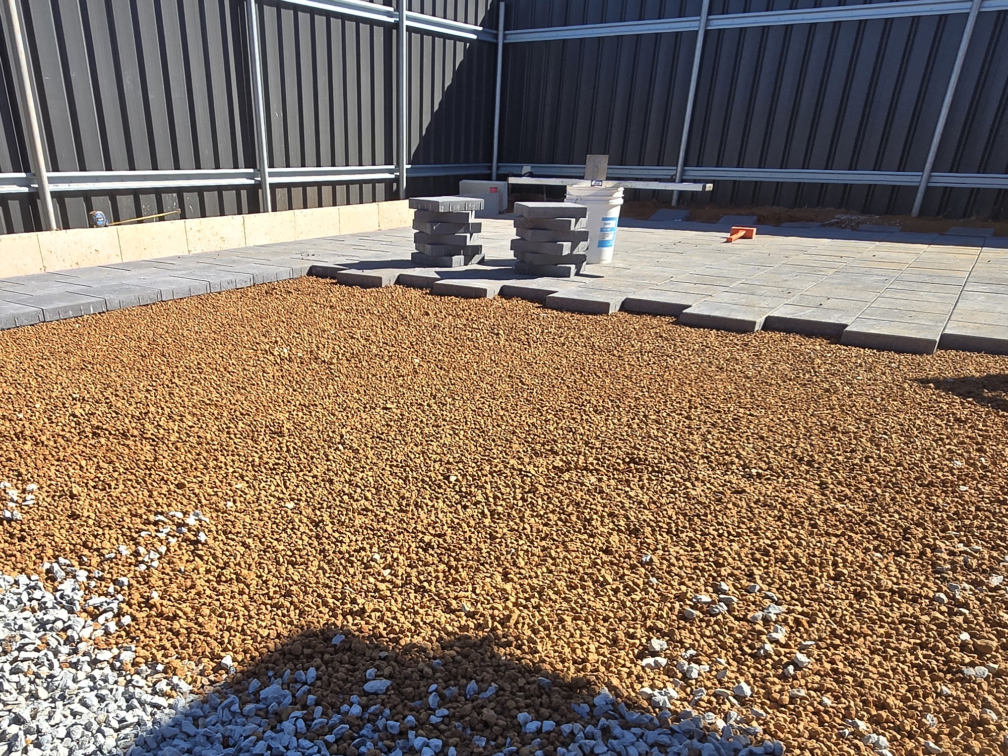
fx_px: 757
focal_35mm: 26
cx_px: 392
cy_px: 566
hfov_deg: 66.5
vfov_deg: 50.9
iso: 25
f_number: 2.2
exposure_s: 1/661
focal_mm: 1.7
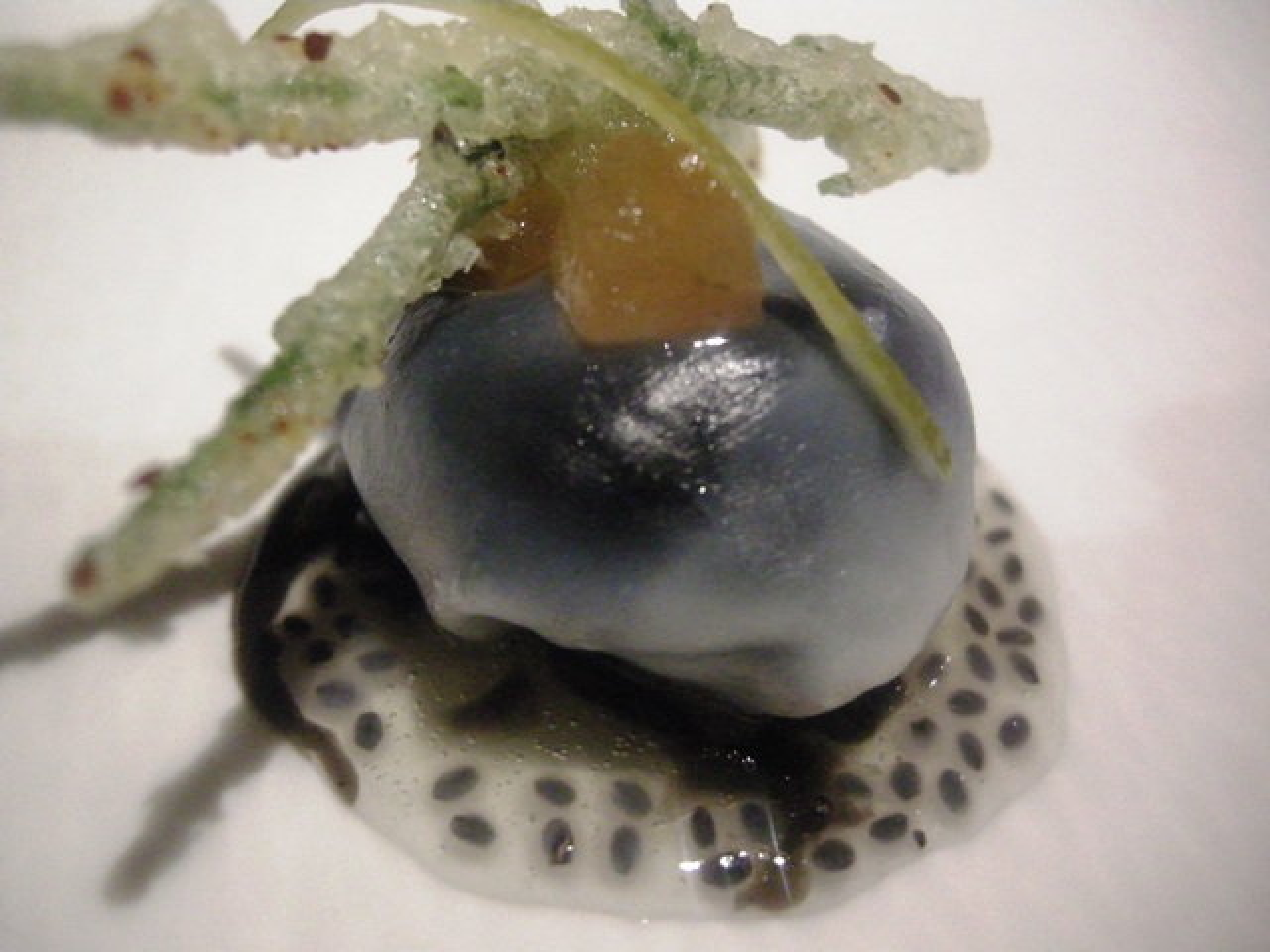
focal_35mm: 36
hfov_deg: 51.4
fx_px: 1321
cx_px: 635
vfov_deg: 39.7
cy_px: 476
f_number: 2.7
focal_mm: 7.5
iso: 1600
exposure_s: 1/45.6
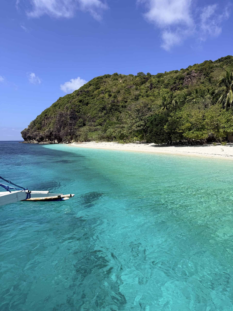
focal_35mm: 24
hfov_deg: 56.8
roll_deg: -0.7
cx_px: 116
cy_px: 156
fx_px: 215
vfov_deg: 71.6
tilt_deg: -3.2
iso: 80
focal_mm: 6.76
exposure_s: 1/5714
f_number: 1.78
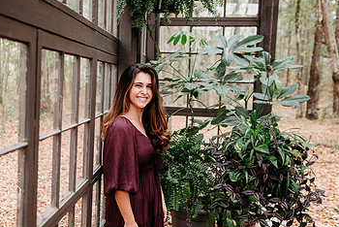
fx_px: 396
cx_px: 117
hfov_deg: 45.8
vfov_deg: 32.0
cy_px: 115
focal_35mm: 42
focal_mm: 24
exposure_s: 1/400
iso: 320
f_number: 2.2
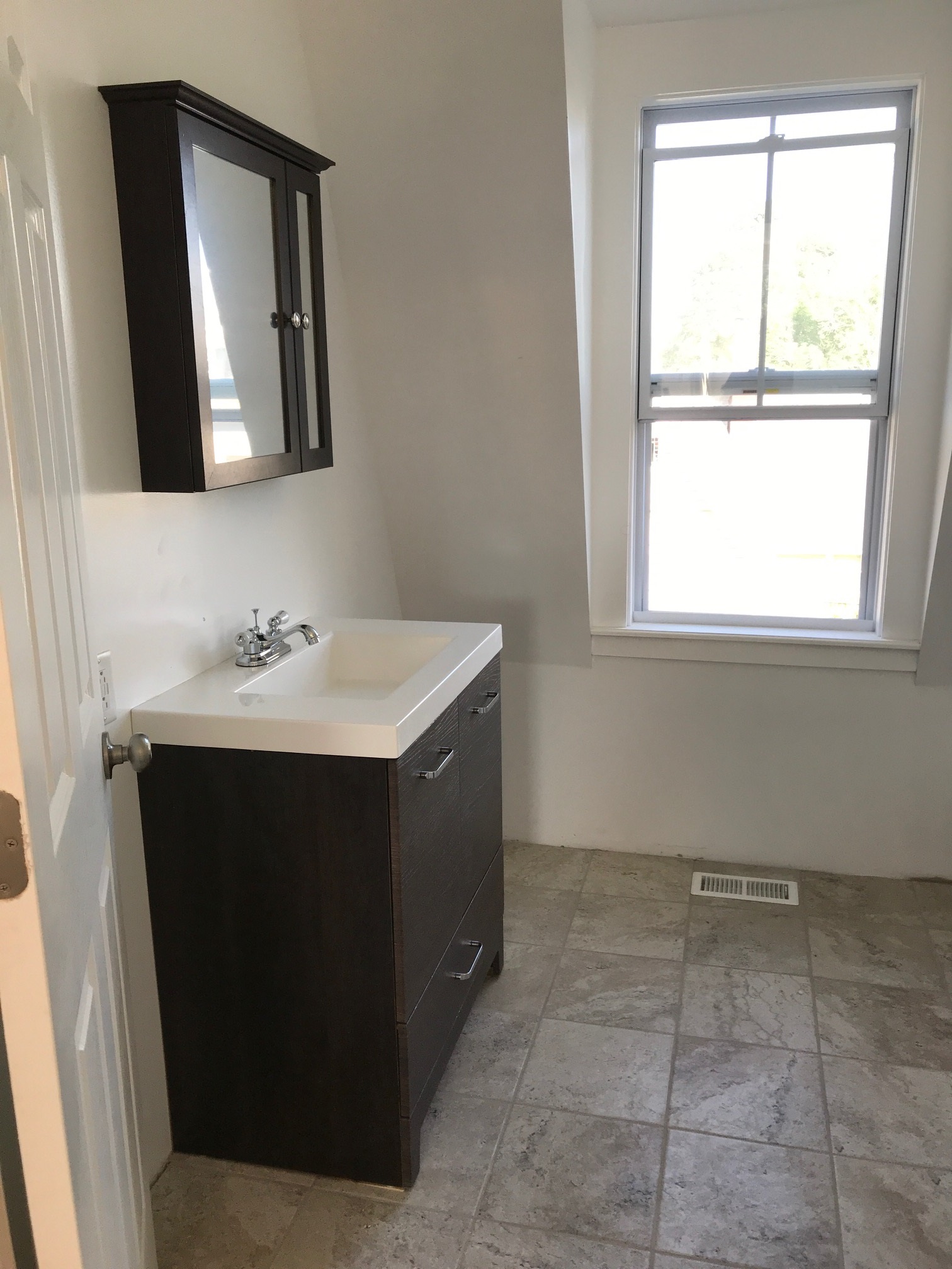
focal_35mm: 28
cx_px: 476
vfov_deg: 63.4
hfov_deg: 49.7
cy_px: 634
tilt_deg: -12.3
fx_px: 1027
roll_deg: +1.2
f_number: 1.8
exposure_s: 1/120
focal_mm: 3.99
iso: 40
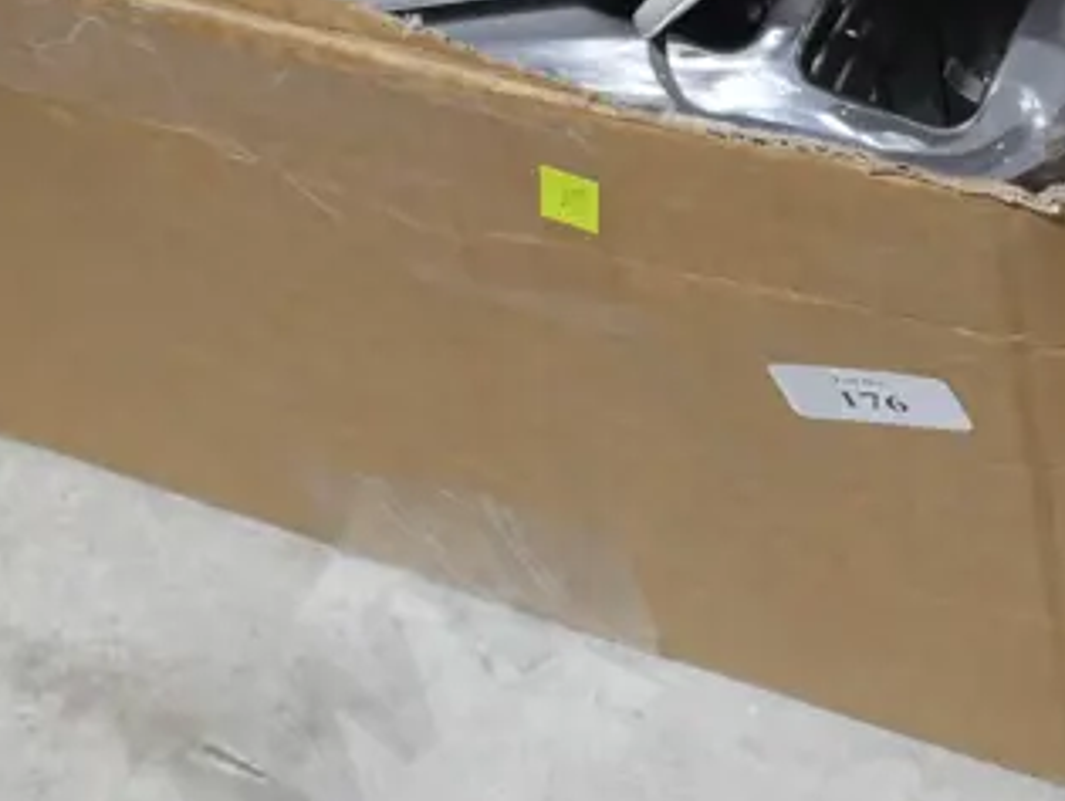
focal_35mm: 130
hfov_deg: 14.4
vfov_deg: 11.3
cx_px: 1437
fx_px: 4004
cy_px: -106
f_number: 4.5
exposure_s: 1/60
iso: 500
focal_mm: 20
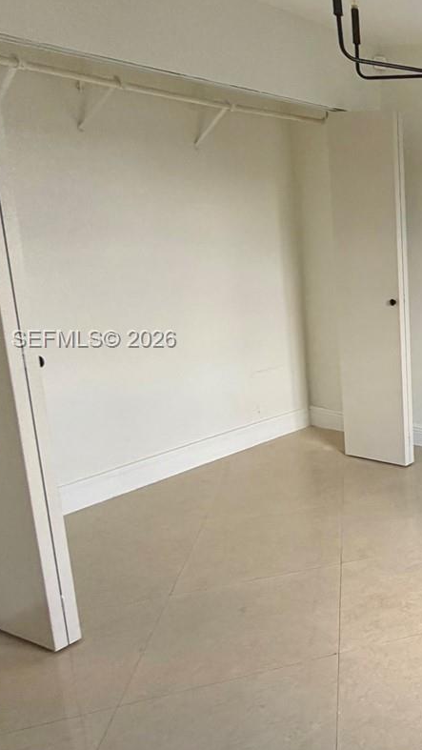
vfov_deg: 62.5
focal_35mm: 31
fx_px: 616
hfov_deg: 26.6
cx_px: 641
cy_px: 340
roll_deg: -2.2
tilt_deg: -11.5
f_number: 2.2
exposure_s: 1/121
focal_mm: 2.22
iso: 250
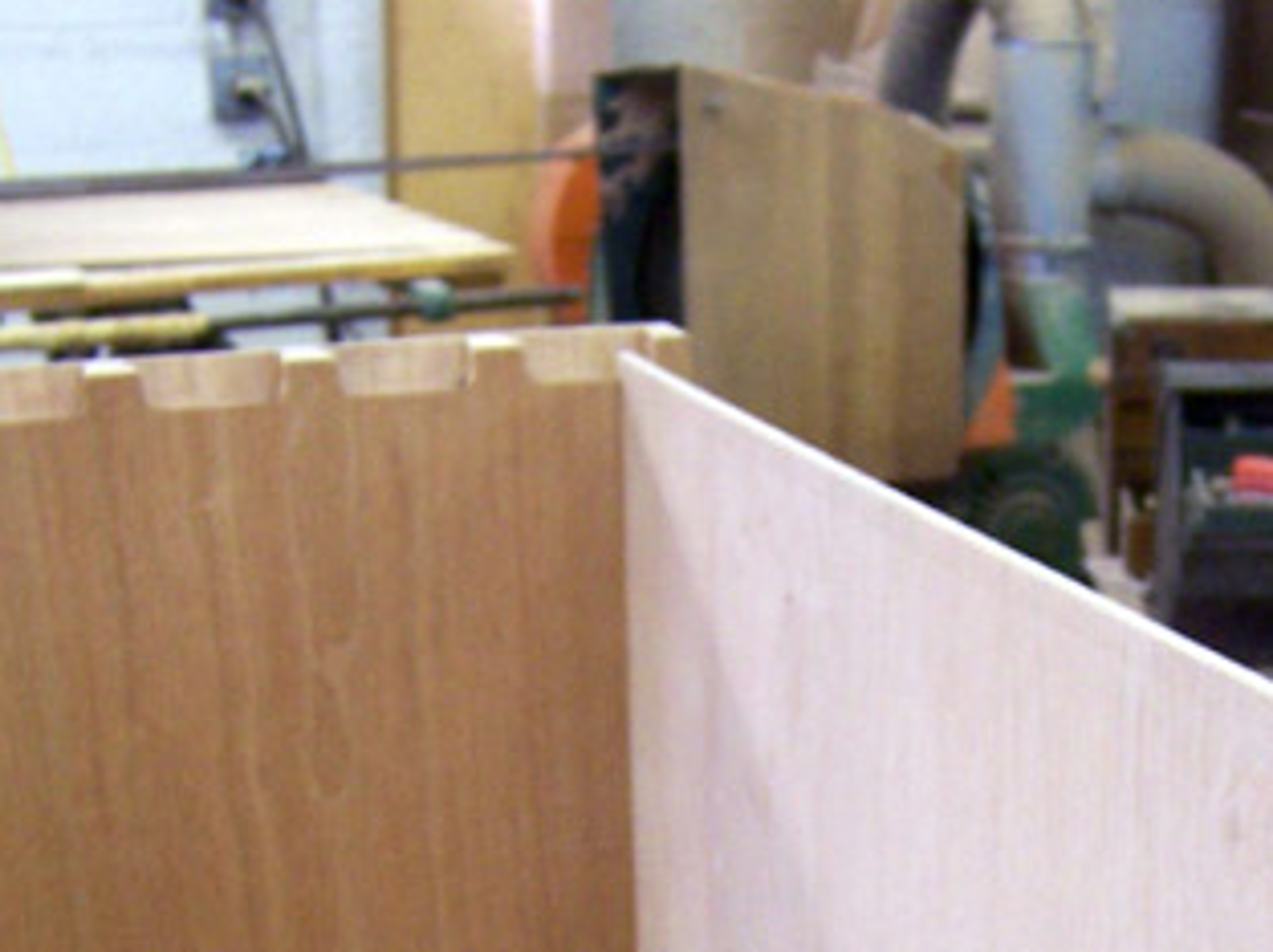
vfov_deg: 18.5
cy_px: 1070
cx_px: 899
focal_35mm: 76
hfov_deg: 25.5
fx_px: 2792
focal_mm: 5.5
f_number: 3.4
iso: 140
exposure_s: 1/15
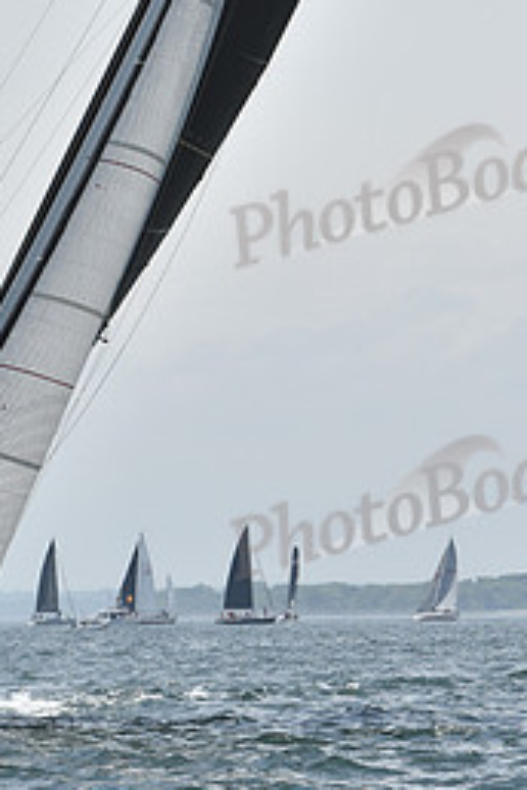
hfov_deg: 5.0
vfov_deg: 7.5
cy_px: 73
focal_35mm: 274
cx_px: 72
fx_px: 6016
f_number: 9
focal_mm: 122
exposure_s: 1/800
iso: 200
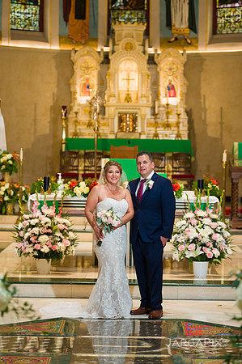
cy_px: 182
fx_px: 1112
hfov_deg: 12.4
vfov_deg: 18.6
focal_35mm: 110
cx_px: 121
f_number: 3.2
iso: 1000
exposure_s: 1/125
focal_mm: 110
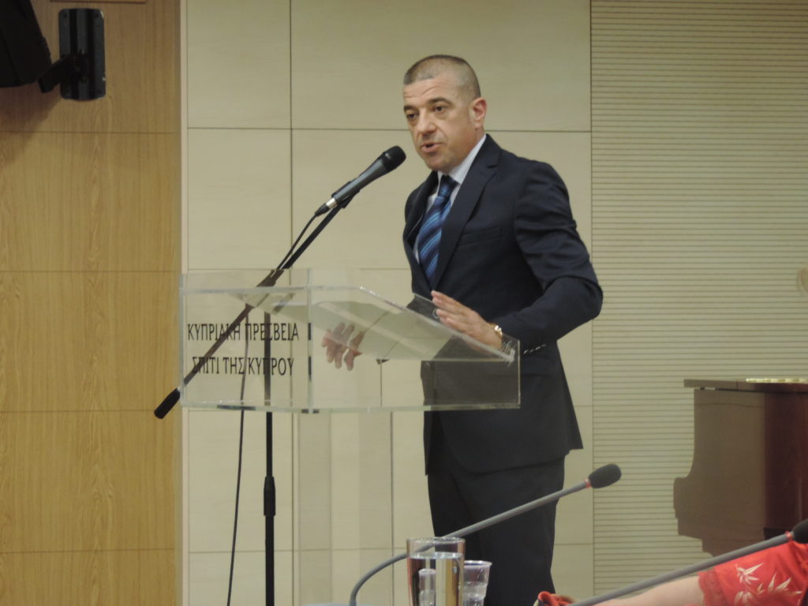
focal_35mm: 120
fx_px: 2801
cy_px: 303
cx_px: 404
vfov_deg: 12.3
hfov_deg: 16.4
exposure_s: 1/25
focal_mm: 21.4
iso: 560
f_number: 4.2
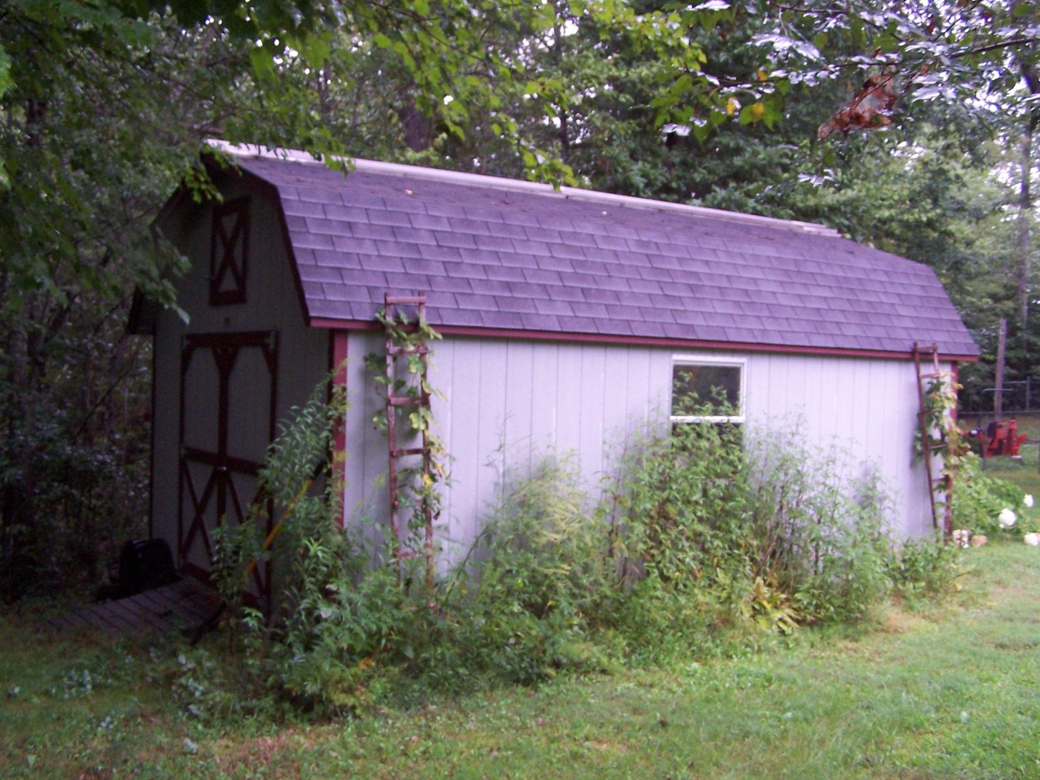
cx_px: 520
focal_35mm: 38
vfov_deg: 37.7
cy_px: 390
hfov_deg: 49.0
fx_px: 1142
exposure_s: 1/15
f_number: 2.8
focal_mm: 6.3
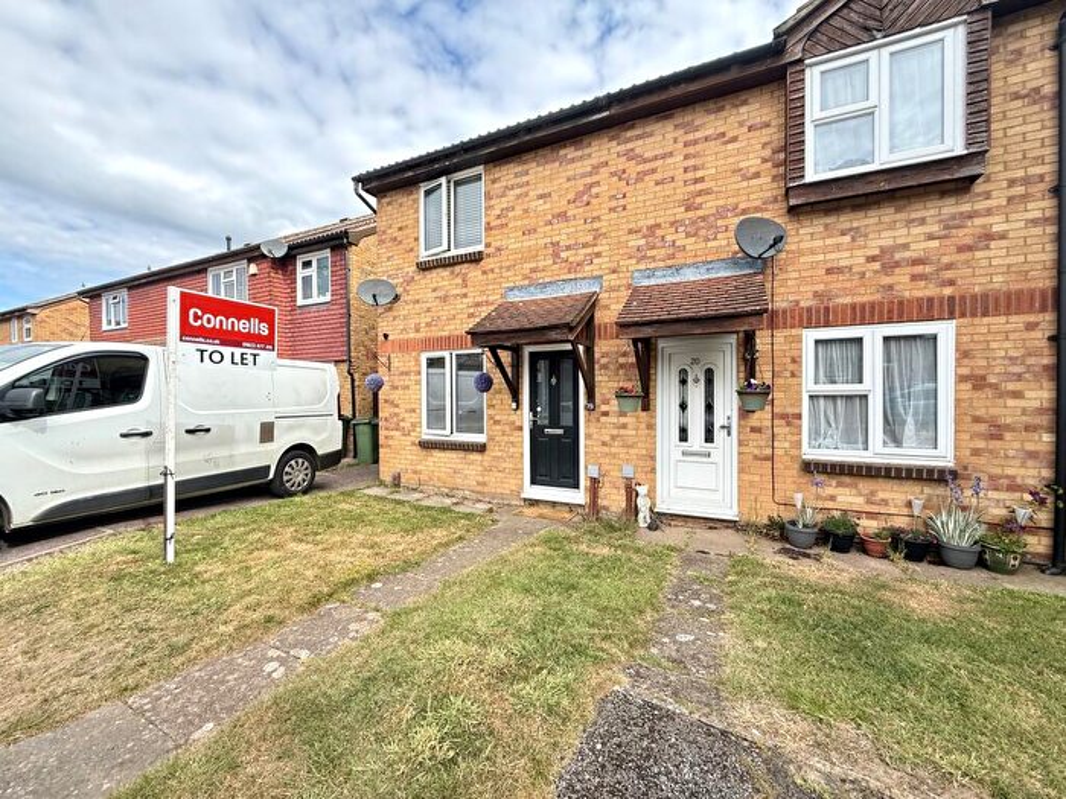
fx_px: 431
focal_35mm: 14
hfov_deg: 102.1
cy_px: 400
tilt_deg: -1.1
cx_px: 533
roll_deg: -0.1
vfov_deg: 85.7
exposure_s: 1/664
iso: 64
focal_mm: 2.22
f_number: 2.2
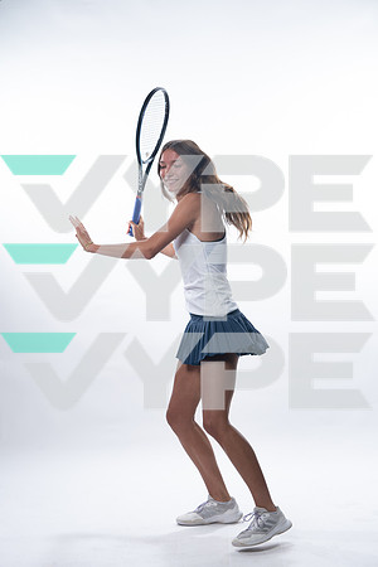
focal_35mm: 80
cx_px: 189
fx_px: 1260
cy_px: 284
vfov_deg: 25.4
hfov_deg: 17.1
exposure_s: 1/250
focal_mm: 80
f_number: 5.6
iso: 200
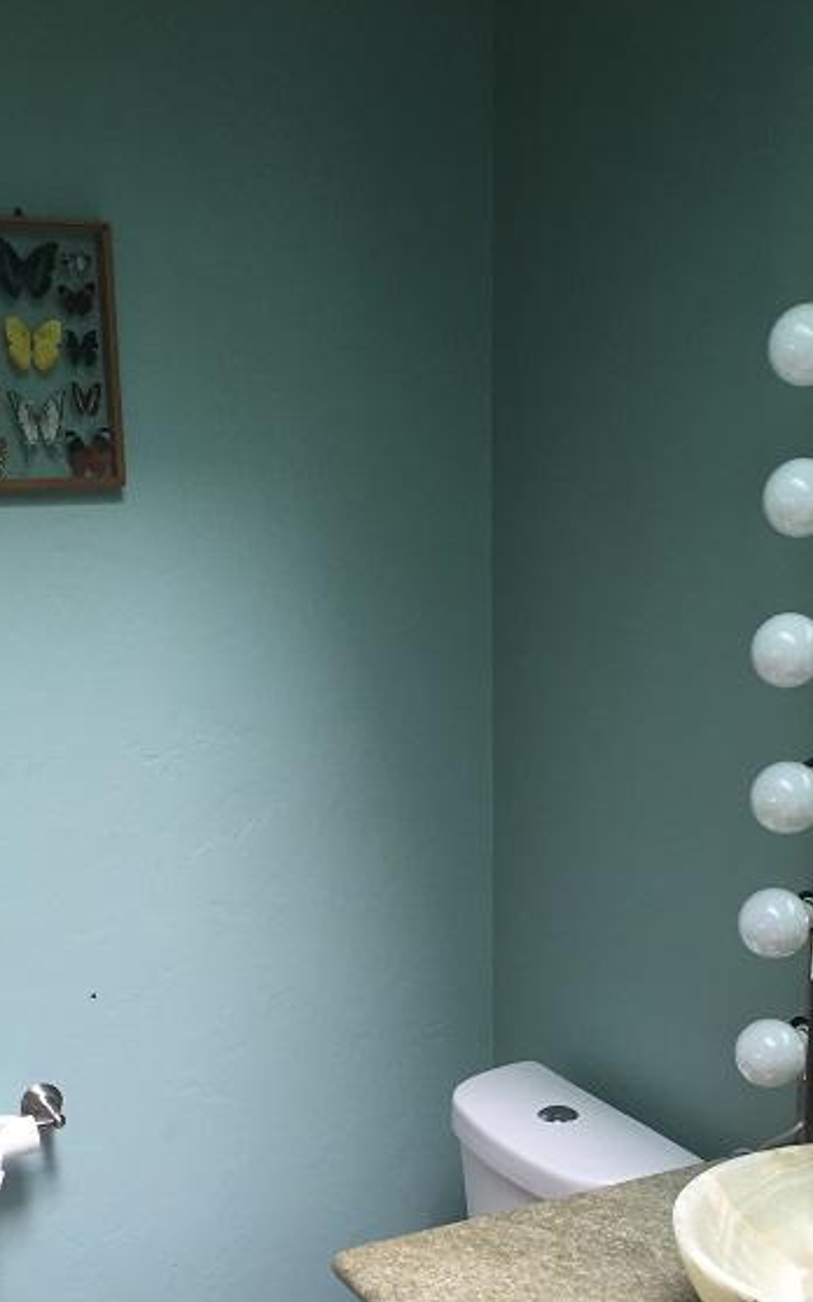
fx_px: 1596
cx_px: 406
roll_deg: +0.5
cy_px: 930
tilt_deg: -14.2
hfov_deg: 28.6
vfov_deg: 43.3
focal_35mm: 45
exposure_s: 1/30
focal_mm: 4.15
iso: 32
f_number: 2.2
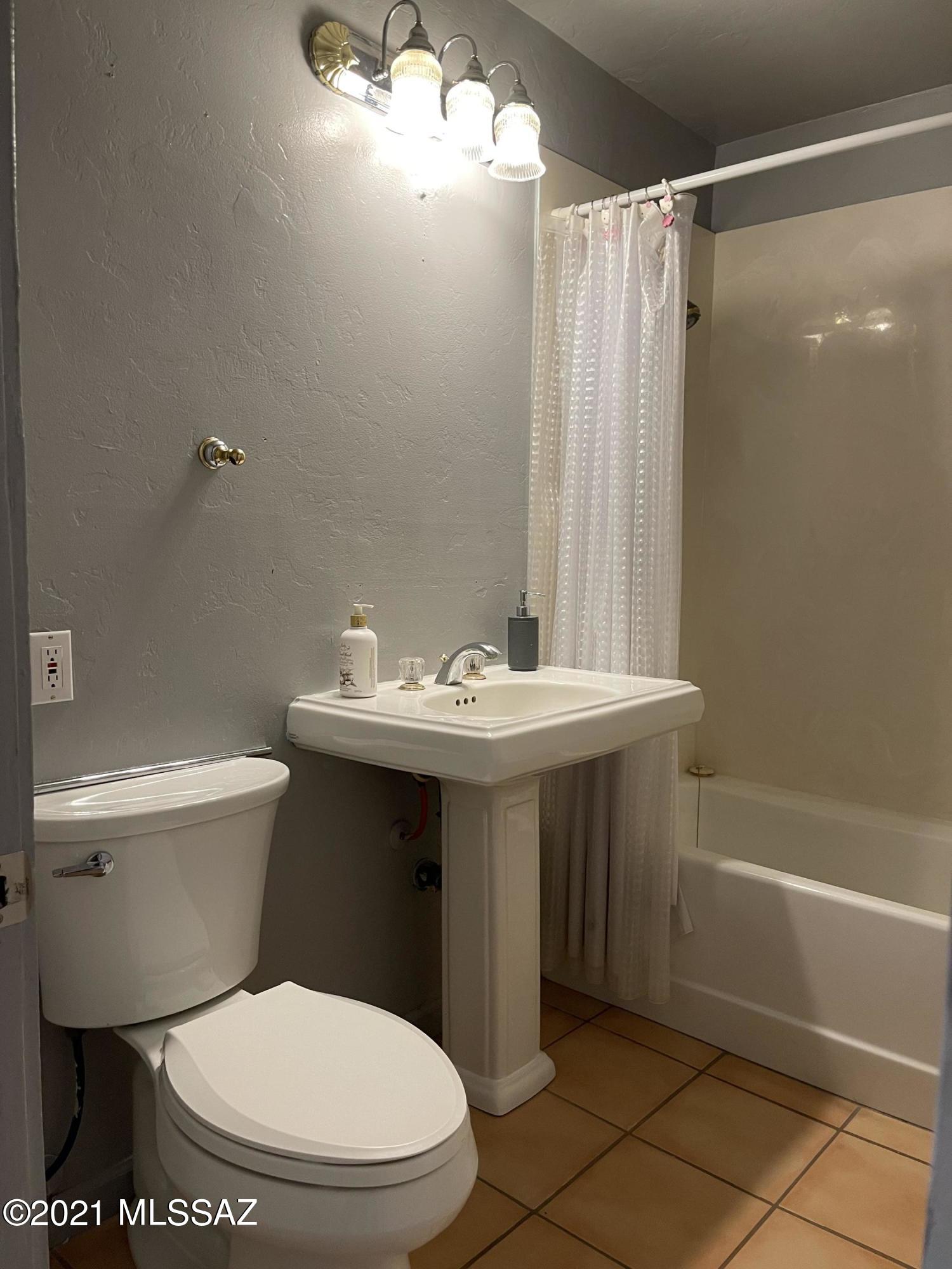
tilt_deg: -7.3
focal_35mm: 26
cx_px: 476
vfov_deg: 67.3
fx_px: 953
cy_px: 634
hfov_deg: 53.1
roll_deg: -1.0
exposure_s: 1/60
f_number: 1.6
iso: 100
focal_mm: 5.1
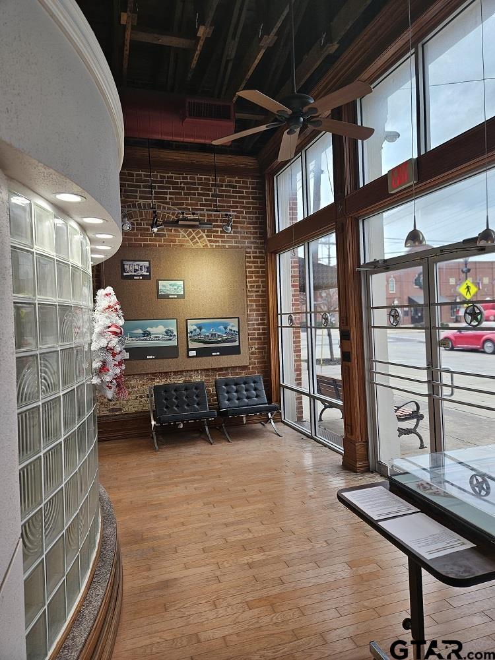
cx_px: 248
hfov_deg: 58.9
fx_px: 439
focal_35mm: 23
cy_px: 330
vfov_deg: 73.9
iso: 100
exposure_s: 1/120
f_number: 1.8
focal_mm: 5.4
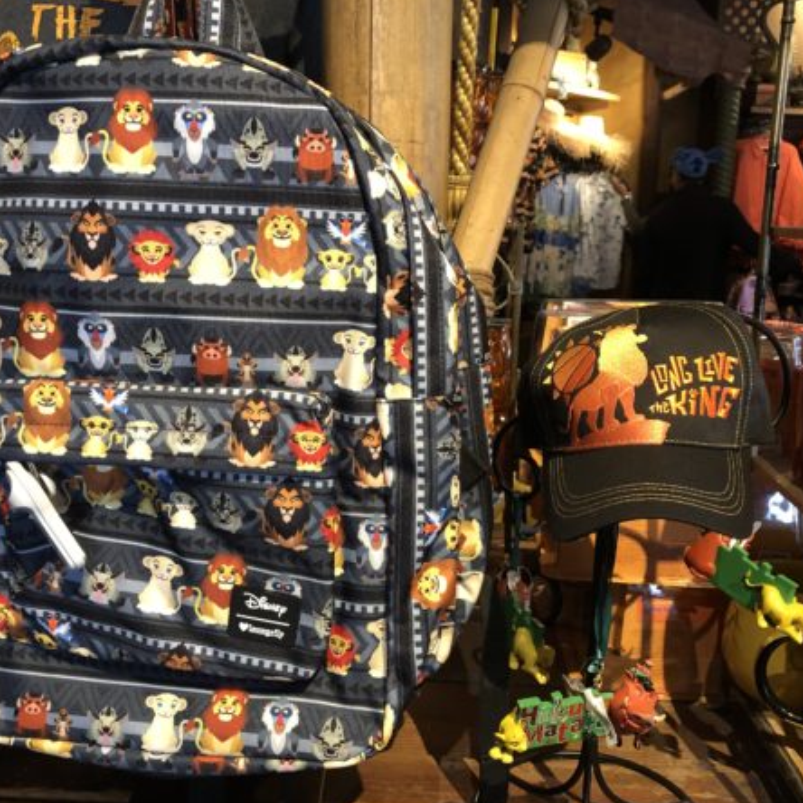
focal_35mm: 34
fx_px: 892
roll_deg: -1.2
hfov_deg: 48.4
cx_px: 391
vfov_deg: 48.5
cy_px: 398
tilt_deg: -11.1
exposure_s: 1/13
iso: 100
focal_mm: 3.99
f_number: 1.8
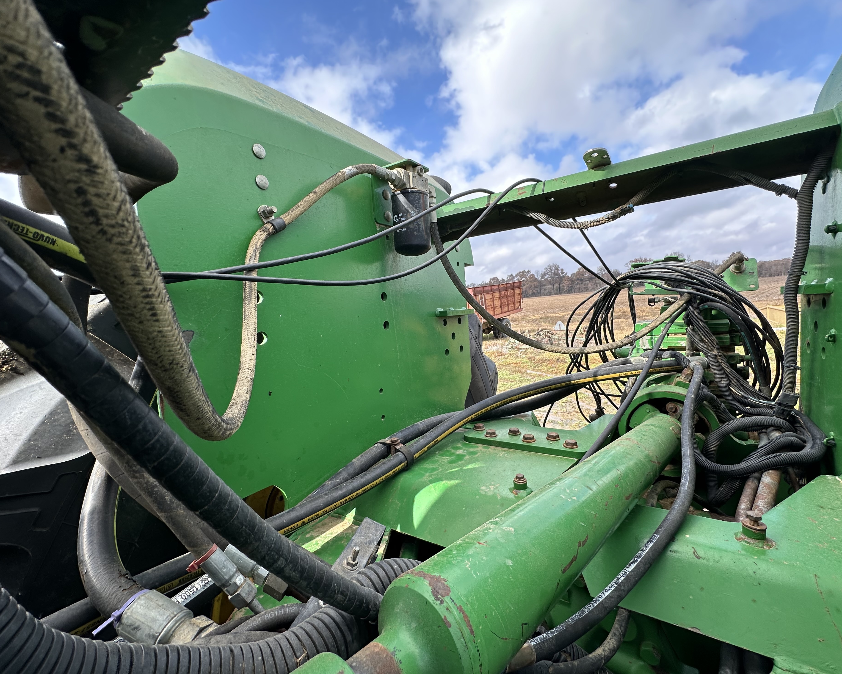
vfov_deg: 84.0
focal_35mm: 15
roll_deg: +2.1
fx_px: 374
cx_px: 430
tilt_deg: -3.9
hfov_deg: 96.8
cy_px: 338
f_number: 2.2
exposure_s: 1/449
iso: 40
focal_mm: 2.22
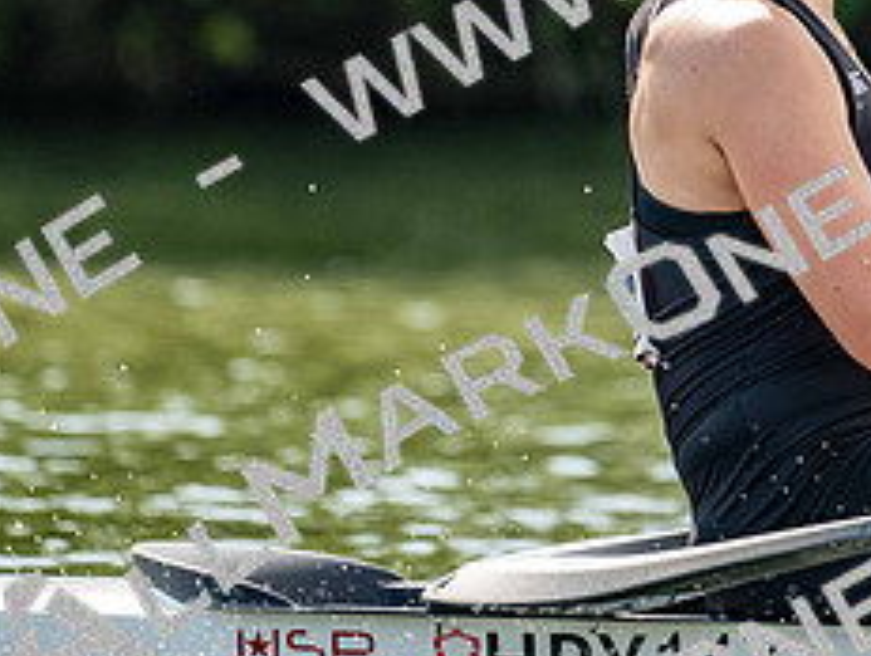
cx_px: 769
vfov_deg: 1.5
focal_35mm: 964
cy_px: 153
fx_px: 24294
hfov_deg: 2.1
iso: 1100
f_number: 4.5
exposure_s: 1/2500
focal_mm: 400
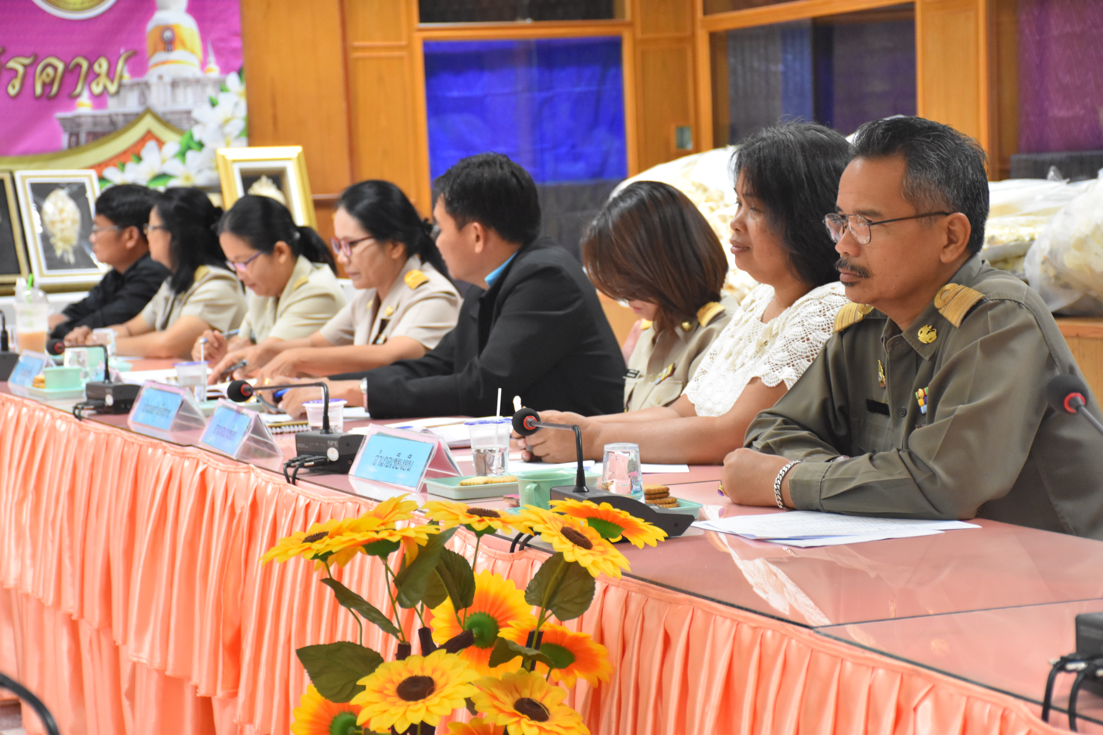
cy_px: 368
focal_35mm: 90
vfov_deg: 15.2
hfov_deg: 22.6
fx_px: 2757
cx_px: 552
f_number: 5
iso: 2500
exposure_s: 1/60
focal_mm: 60
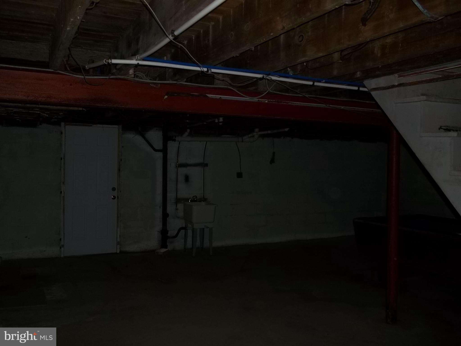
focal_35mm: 32
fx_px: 426
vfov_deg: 44.2
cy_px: 173
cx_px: 230
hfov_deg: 56.8
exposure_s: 1/30
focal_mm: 5.7
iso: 64
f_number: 2.9
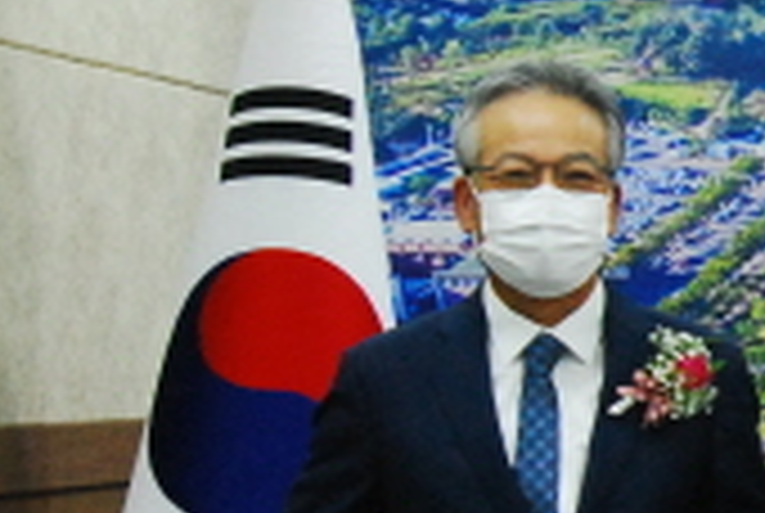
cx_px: 1472
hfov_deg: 11.6
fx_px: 3427
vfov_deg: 8.5
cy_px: 439
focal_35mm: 161
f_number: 6.3
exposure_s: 1/80
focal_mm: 26
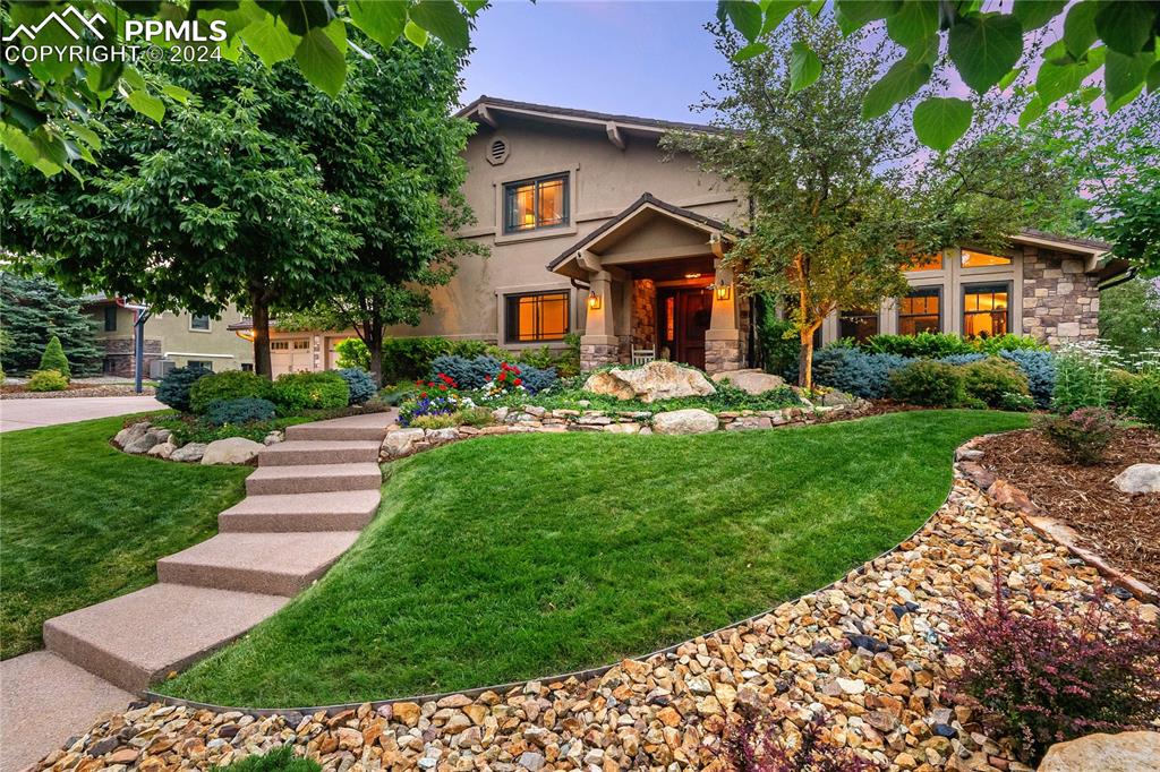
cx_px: 580
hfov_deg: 93.3
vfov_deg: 70.4
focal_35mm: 17
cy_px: 386
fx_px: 548
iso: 1600
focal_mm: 17
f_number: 8
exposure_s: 1/13
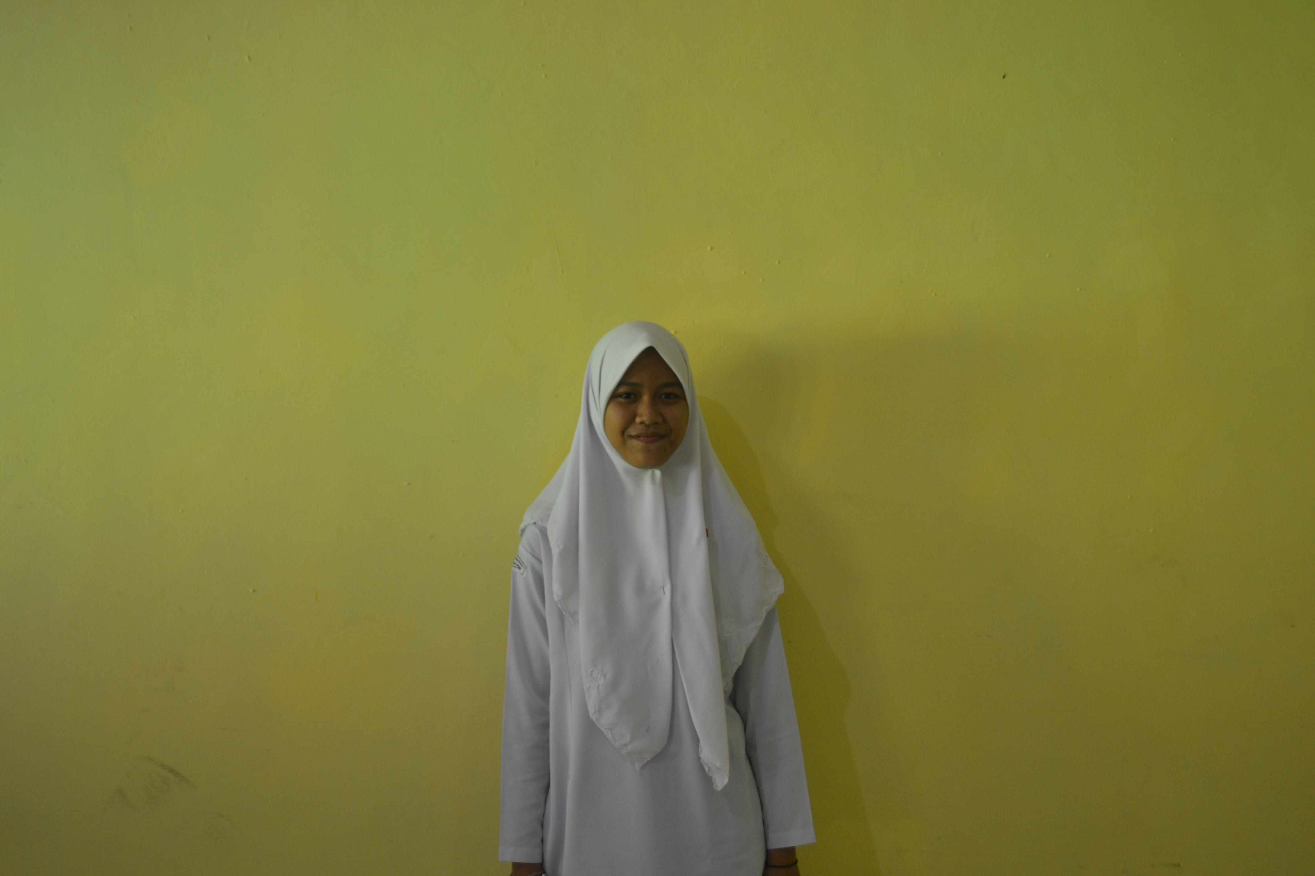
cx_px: 658
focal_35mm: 36
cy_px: 438
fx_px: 1315
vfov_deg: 36.9
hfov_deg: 53.1
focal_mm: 24
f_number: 4.5
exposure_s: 1/80
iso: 400
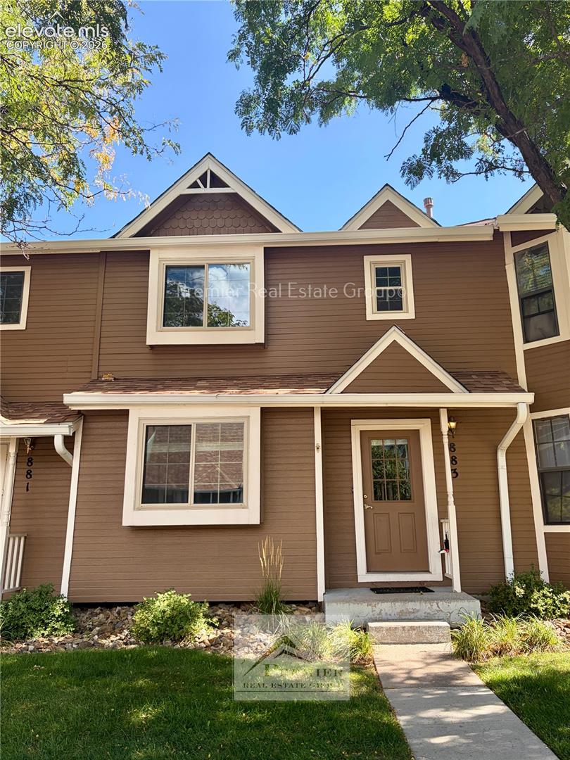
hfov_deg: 53.1
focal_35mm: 26
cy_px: 380
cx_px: 285
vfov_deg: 67.3
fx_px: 571
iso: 50
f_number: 1.6
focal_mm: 5.96
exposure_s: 1/680
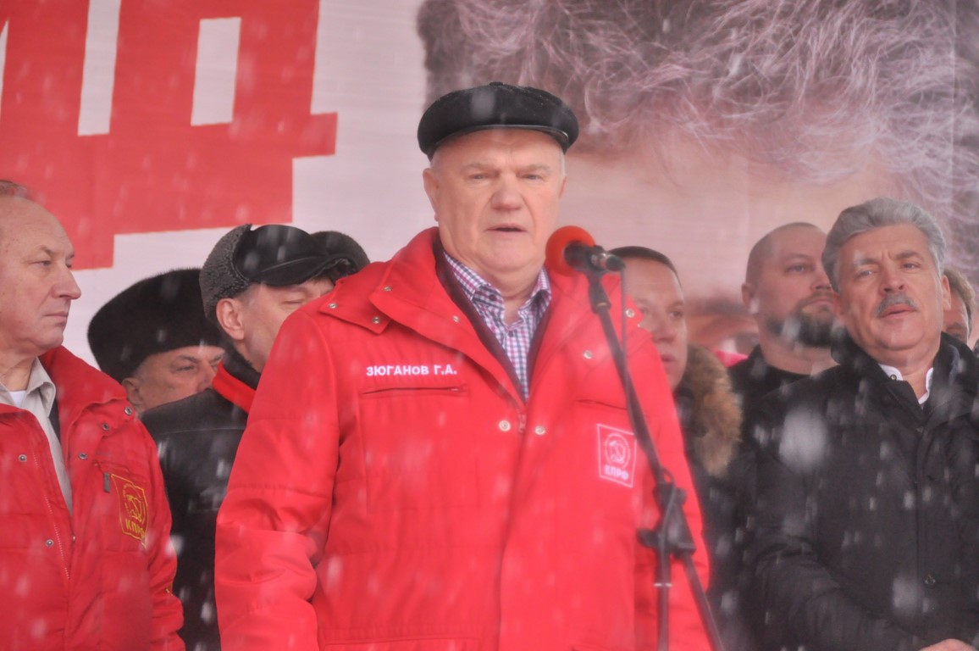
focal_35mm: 158
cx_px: 490
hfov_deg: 13.1
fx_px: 4278
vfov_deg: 8.7
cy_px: 326
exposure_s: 1/200
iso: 1600
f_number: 5.3
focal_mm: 105
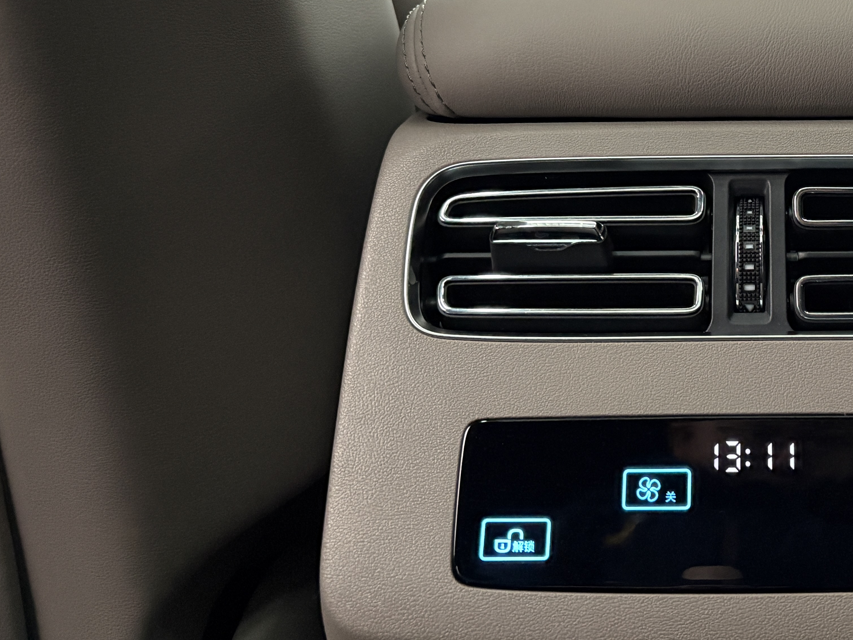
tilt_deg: -7.9
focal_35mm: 49
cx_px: 764
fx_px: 1207
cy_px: 68
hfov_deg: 36.5
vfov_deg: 28.6
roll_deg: +0.3
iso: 800
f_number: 1.6
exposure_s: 1/25
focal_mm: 5.96
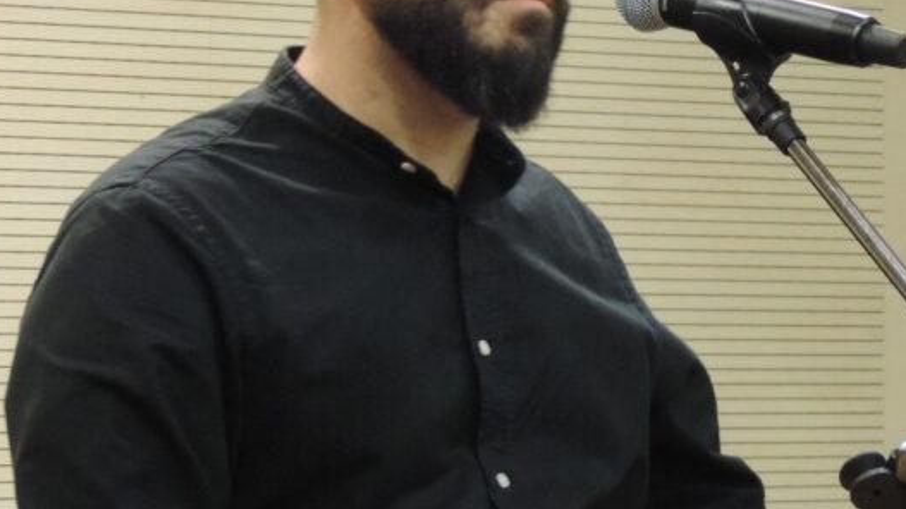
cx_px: 500
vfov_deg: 4.0
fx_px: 7373
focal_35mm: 307
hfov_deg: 7.0
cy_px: 126
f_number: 4.4
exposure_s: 1/15
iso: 800
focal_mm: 25.8
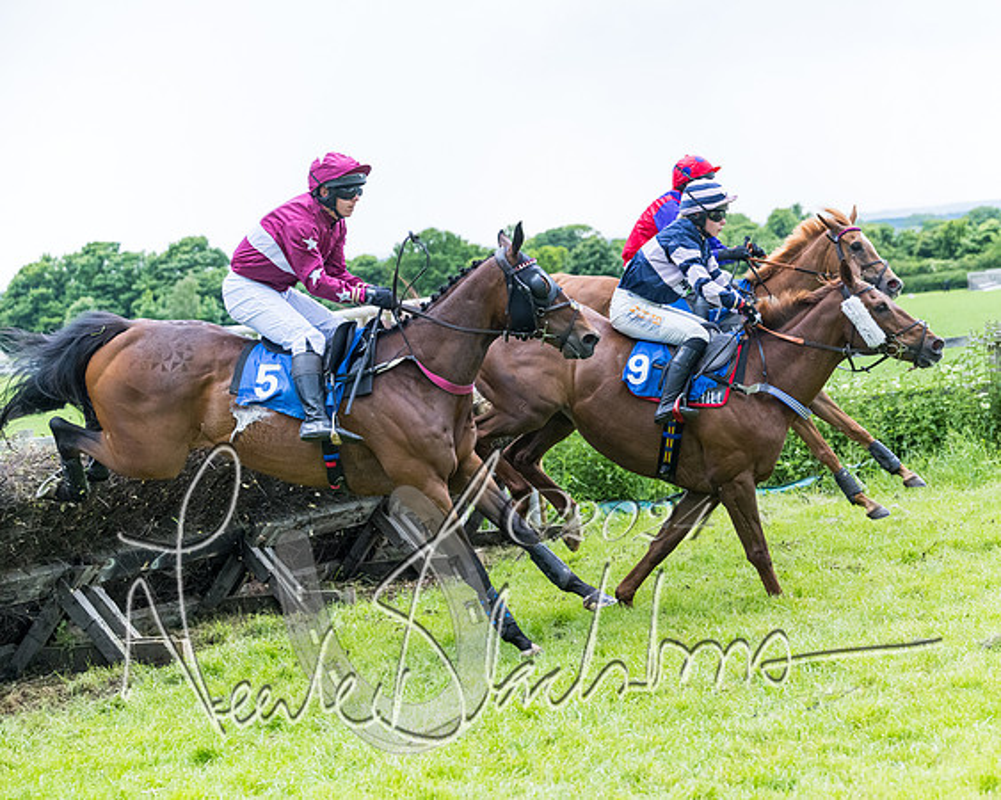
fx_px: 2342
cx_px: 602
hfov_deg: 24.1
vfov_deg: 19.4
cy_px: 399
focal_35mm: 79
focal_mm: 70
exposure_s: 1/1600
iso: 2000
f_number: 4
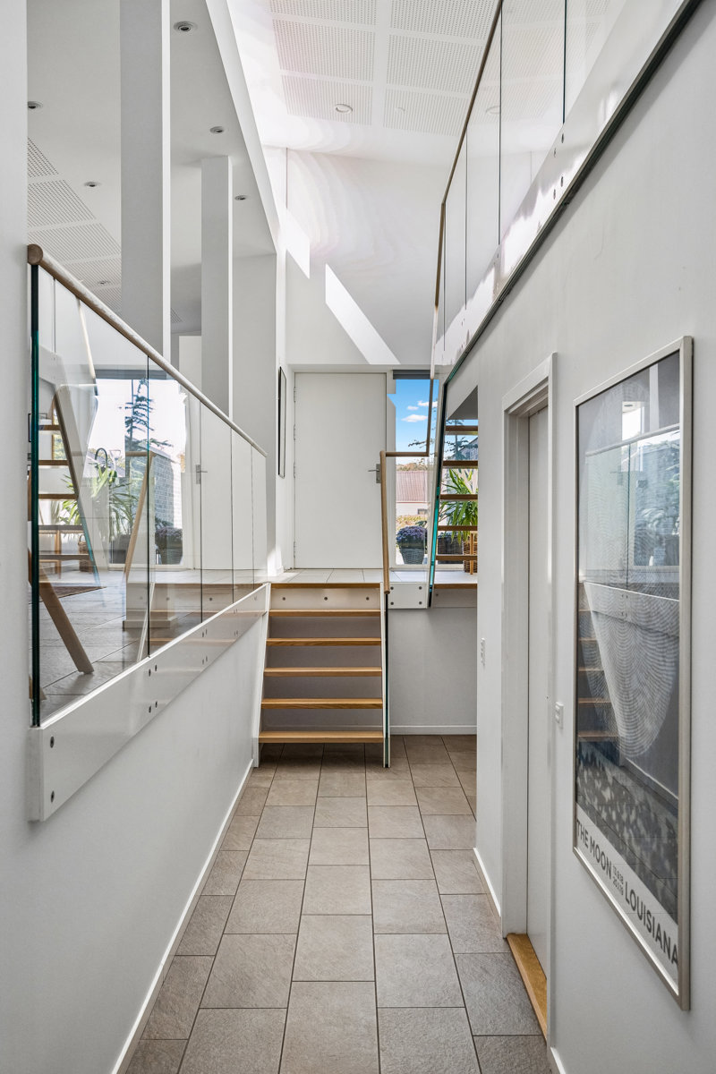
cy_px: 537
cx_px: 358
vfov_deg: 58.7
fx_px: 955
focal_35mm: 32
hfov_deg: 41.1
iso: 1000
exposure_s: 1/160
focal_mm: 32
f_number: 6.3
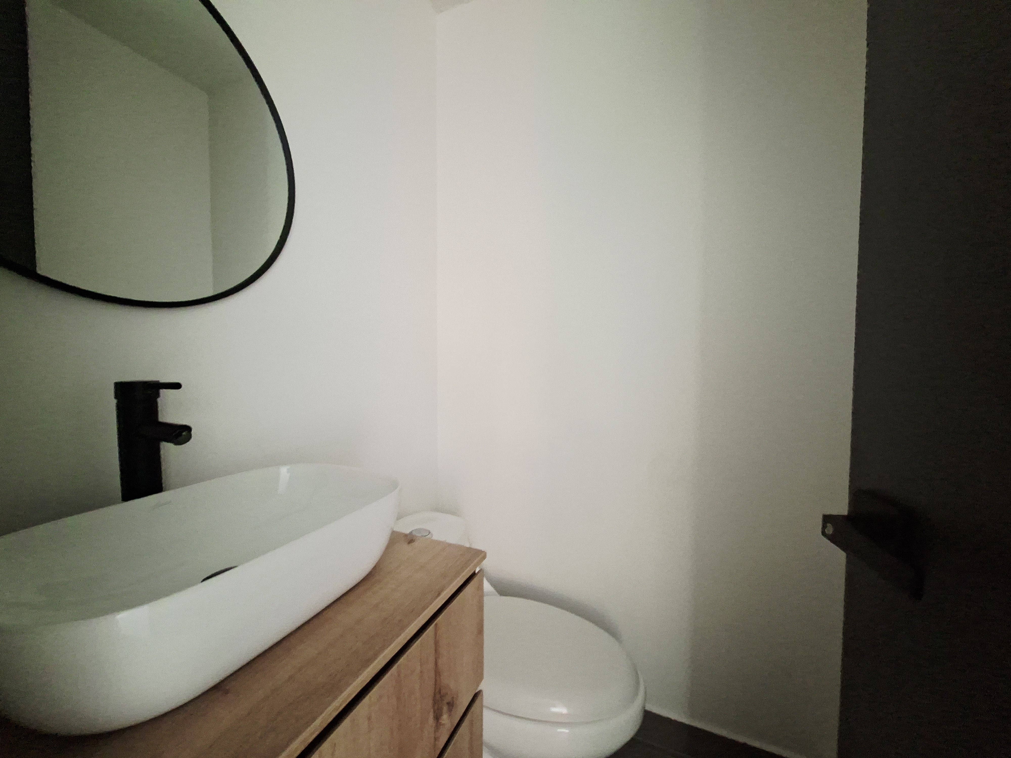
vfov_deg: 89.9
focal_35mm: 13
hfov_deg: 106.2
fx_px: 380
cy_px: 379
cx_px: 506
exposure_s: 1/17
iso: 640
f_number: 2.2
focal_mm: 1.74
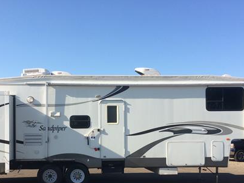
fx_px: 325
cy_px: 134
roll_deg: +0.4
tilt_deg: -0.2
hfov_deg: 41.1
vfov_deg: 31.1
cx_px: 105
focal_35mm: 46
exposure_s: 1/1368
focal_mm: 4.15
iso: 32
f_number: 2.2
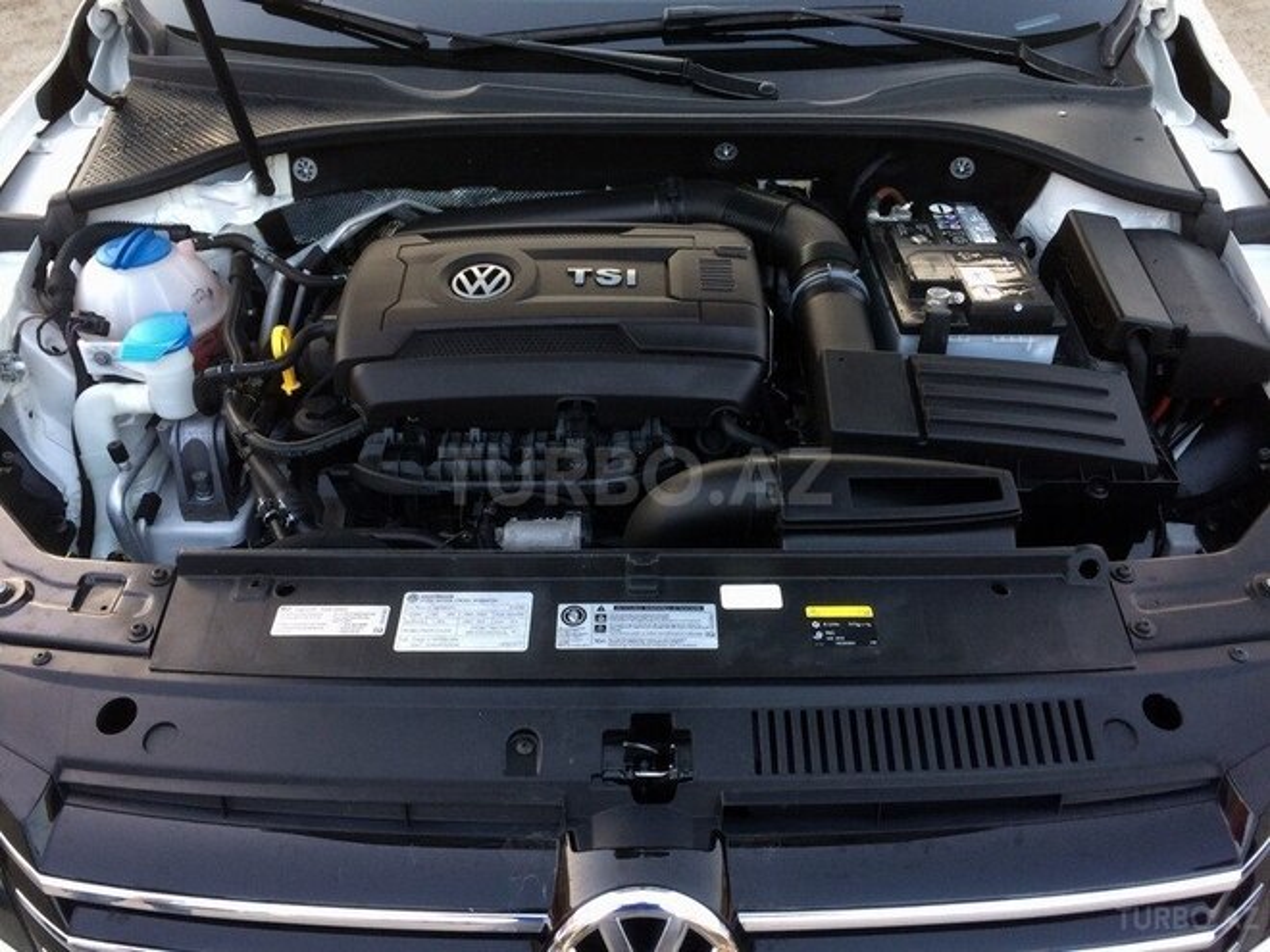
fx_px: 1064
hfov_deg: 61.7
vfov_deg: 48.2
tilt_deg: -39.0
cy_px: 476
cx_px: 635
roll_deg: -1.1
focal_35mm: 29
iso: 50
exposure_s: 1/33
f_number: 2.2
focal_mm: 4.15
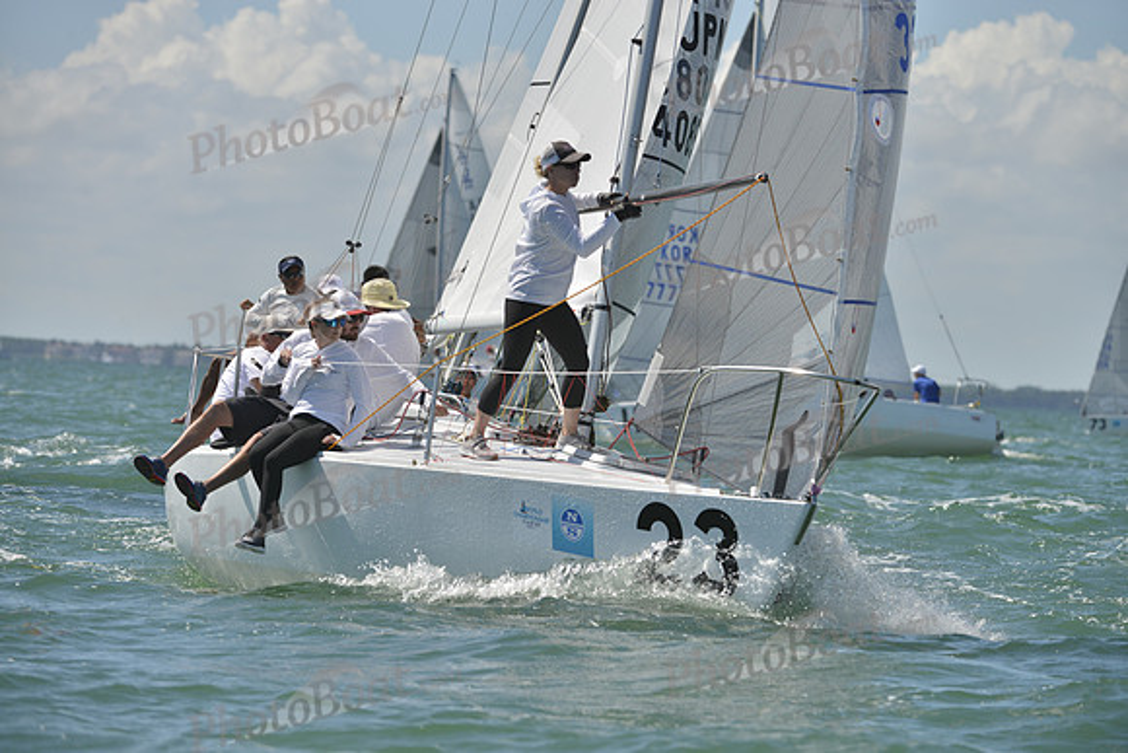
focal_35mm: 220
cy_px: 376
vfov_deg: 6.2
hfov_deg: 9.4
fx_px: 6895
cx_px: 564
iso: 200
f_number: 6.3
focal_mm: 220
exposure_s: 1/1250
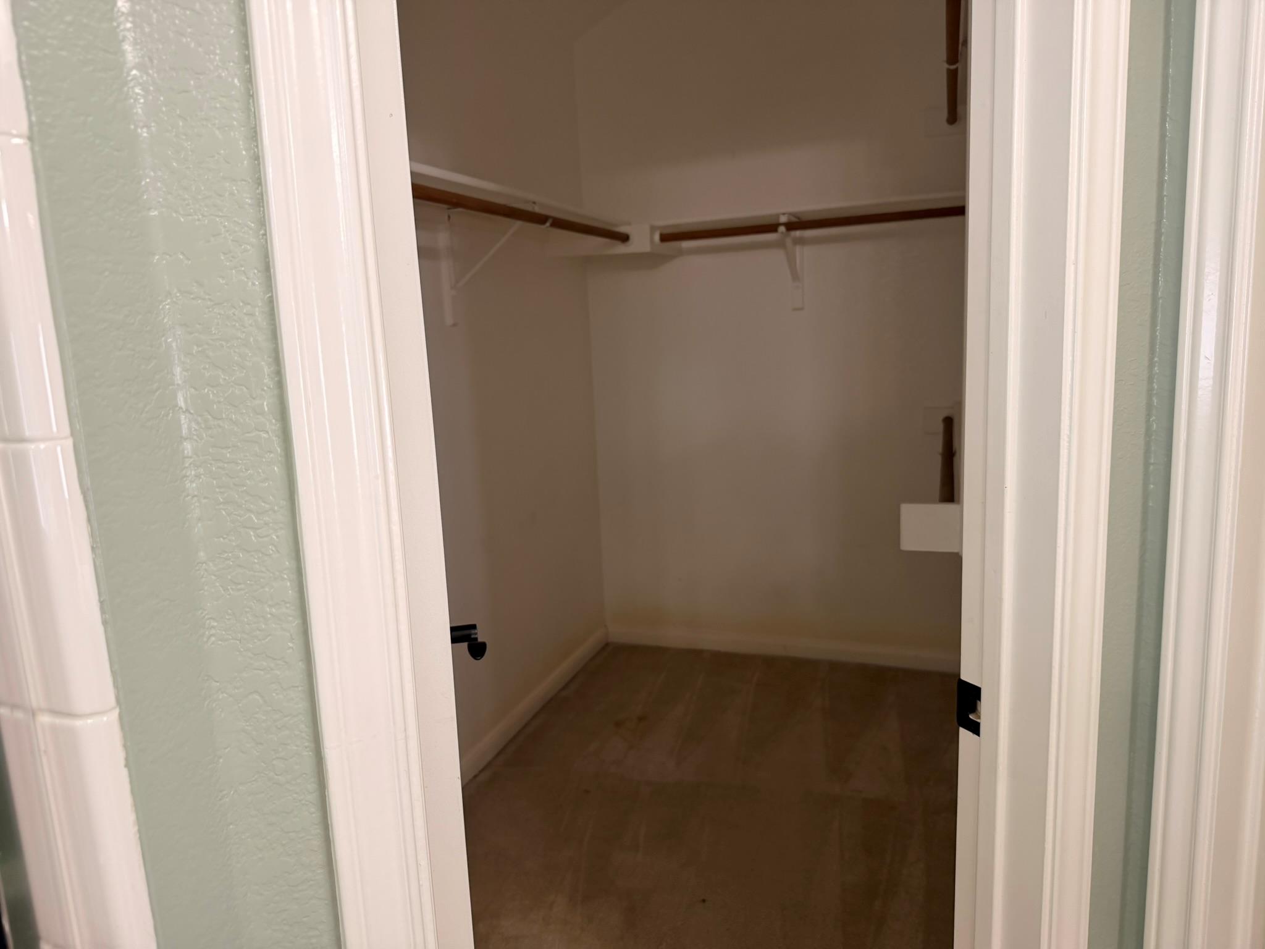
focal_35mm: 24
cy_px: 474
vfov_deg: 56.8
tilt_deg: -10.7
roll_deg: +3.0
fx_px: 877
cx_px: 632
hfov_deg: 71.6
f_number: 1.78
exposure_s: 1/60
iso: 160
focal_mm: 6.76
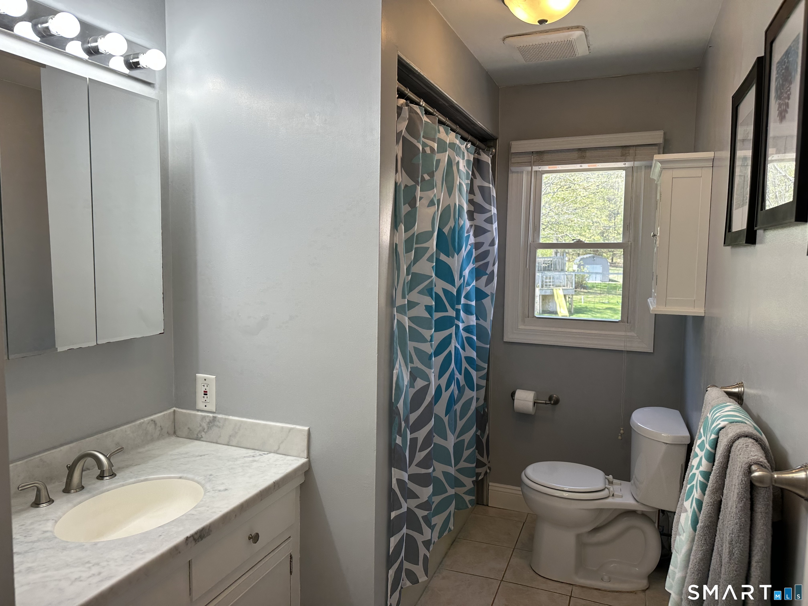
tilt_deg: -5.2
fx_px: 560
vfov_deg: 56.8
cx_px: 404
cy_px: 303
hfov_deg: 71.6
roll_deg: -0.9
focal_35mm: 24
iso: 64
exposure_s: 1/153
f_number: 1.78
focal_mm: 6.86
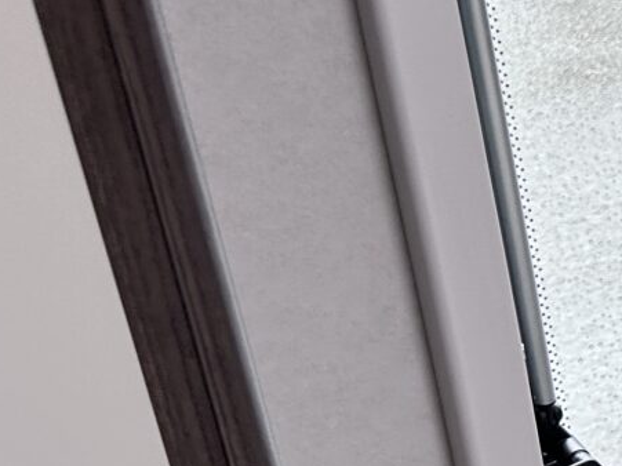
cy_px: 374
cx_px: 1130
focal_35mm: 109
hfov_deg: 15.4
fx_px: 1958
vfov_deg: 13.5
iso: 50
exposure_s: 1/124
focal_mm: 6.86
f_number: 1.78
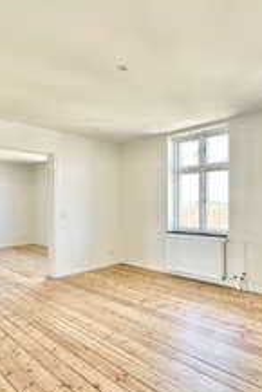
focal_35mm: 25
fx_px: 272
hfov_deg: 51.4
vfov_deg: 71.4
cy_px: 208
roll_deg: +0.0
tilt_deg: -1.0
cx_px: 133
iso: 80
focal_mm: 2.22
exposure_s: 1/99
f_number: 2.2
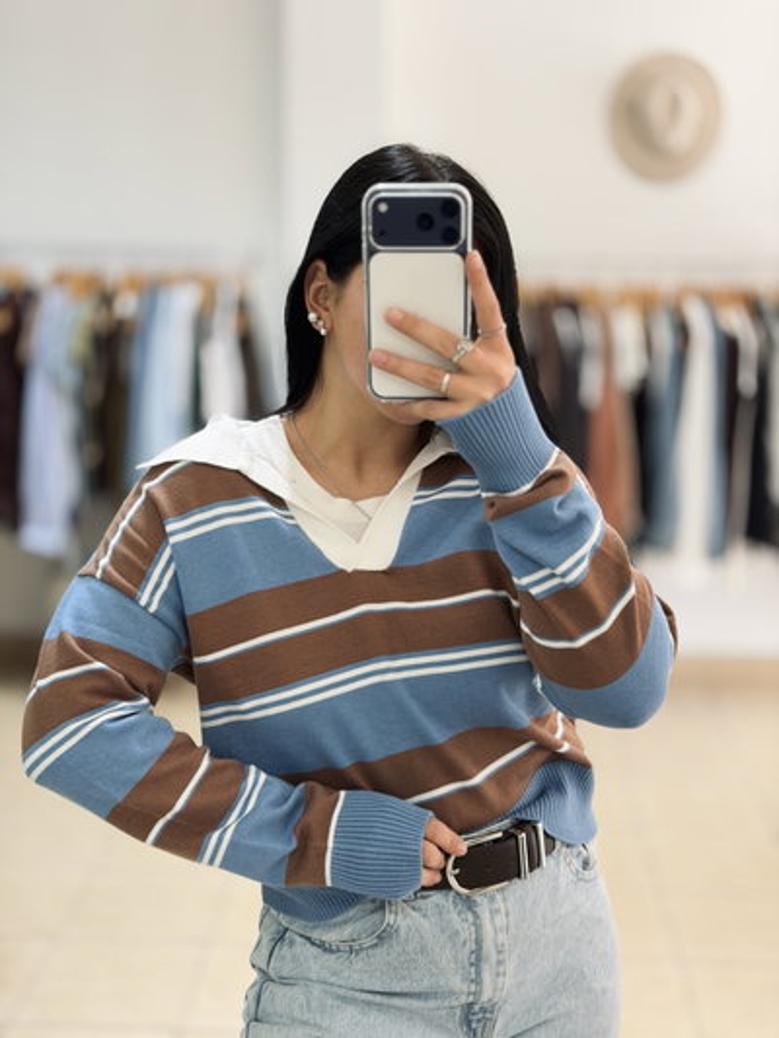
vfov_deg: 39.6
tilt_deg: -10.0
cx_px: 390
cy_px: 519
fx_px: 1440
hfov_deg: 30.3
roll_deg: -1.0
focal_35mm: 48
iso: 100
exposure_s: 1/93
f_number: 1.78
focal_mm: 6.76
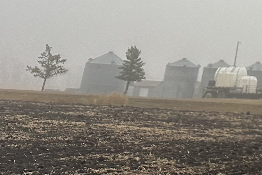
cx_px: 492
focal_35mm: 106
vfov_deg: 11.0
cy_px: -240
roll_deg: -2.7
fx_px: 772
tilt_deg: +25.4
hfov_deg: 15.9
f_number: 1.78
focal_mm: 6.86
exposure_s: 1/1157
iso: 80
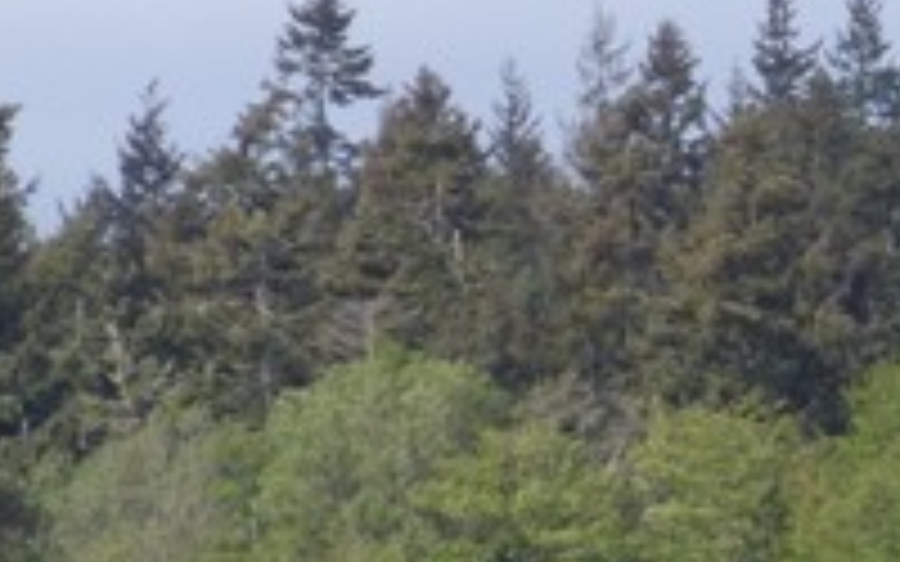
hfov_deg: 2.0
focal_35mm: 1028
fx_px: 25215
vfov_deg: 1.3
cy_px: 580
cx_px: 1102
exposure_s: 1/320
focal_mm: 33.93
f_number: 5.5
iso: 100
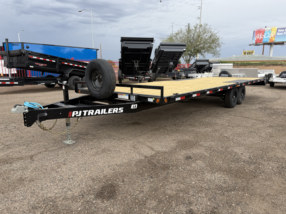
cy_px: 107
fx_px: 198
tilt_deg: -12.1
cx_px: 143
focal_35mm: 24
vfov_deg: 56.8
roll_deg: -0.3
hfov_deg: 71.6
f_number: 1.78
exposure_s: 1/1032
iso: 80
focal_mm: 6.76
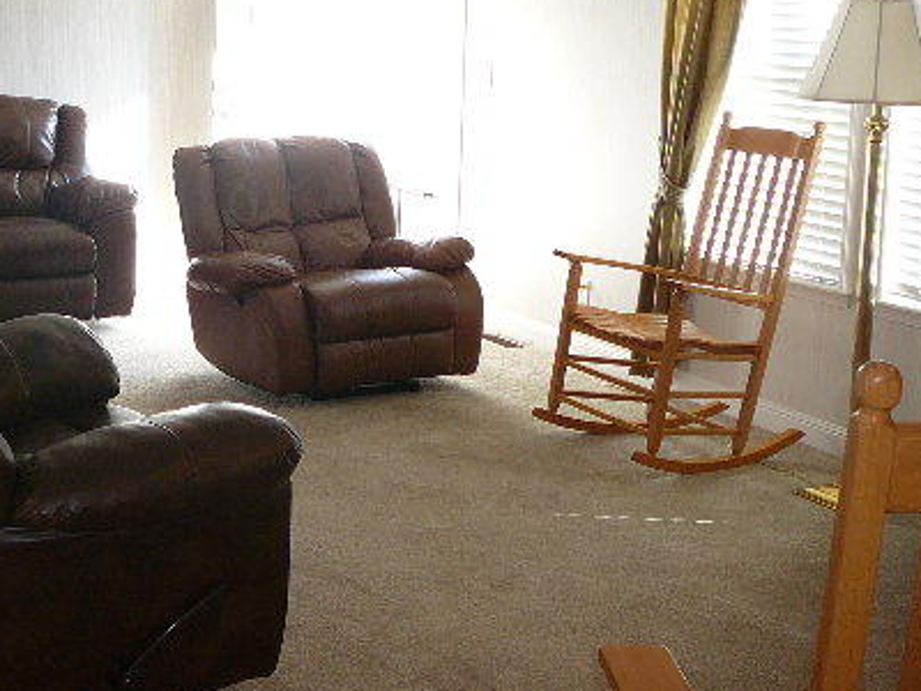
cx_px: 200
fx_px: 1490
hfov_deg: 33.5
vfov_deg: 25.8
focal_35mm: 56
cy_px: 189
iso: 100
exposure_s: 1/40
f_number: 2.8
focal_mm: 5.2
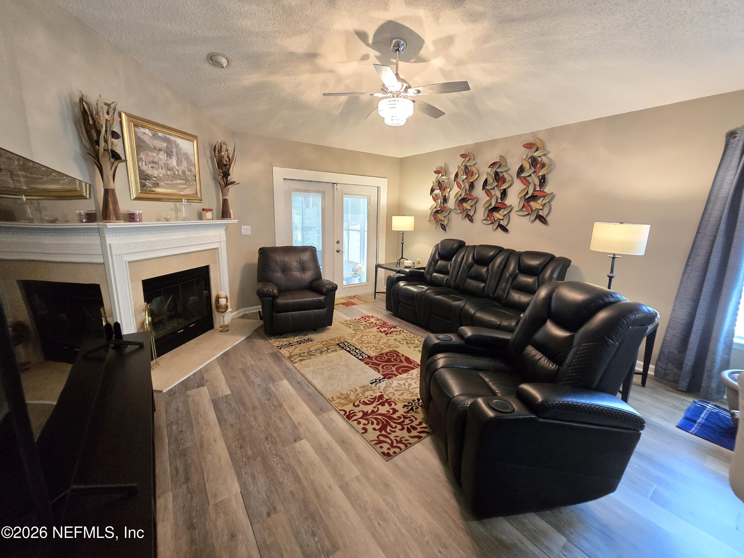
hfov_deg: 106.2
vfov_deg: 89.9
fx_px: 279
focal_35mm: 13
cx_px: 372
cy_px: 279
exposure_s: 1/60
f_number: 2.2
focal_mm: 2.2
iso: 1000
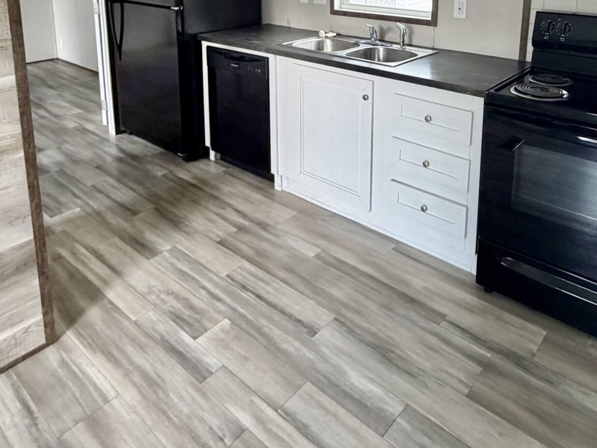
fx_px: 500
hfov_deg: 61.6
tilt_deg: -9.7
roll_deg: -0.4
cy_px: 34
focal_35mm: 29
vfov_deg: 43.5
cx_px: 325
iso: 320
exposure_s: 1/104
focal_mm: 2.22
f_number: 2.2
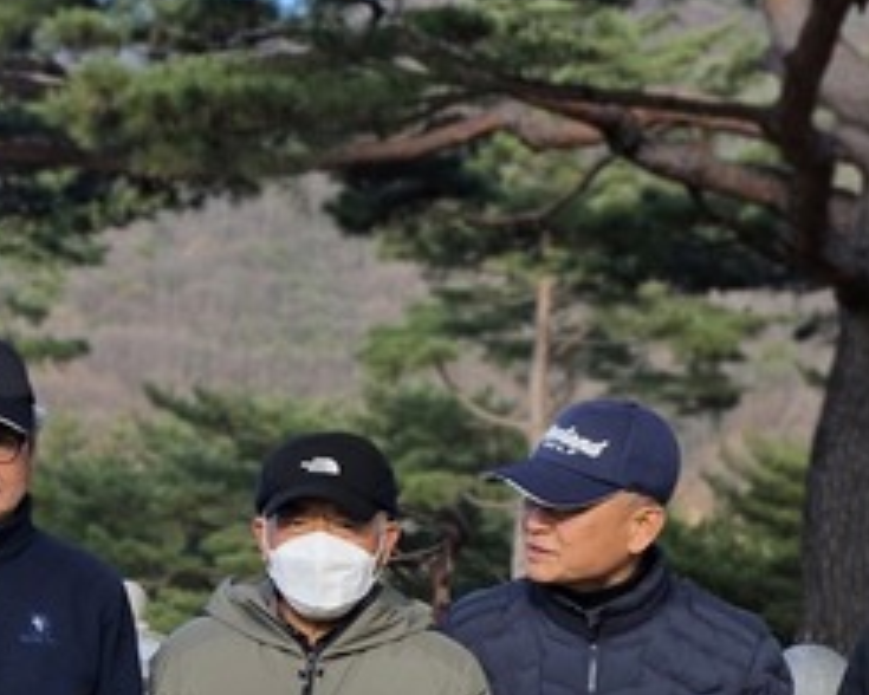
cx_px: -422
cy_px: 518
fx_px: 2829
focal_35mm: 110
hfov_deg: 16.0
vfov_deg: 14.0
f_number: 1.7
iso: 80
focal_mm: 6.3
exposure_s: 1/2222
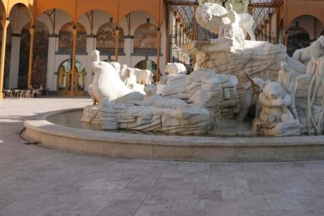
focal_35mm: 35
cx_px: 234
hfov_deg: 52.6
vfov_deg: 37.1
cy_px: 61
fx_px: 315
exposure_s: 1/500
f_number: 4
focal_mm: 8.8
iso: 100
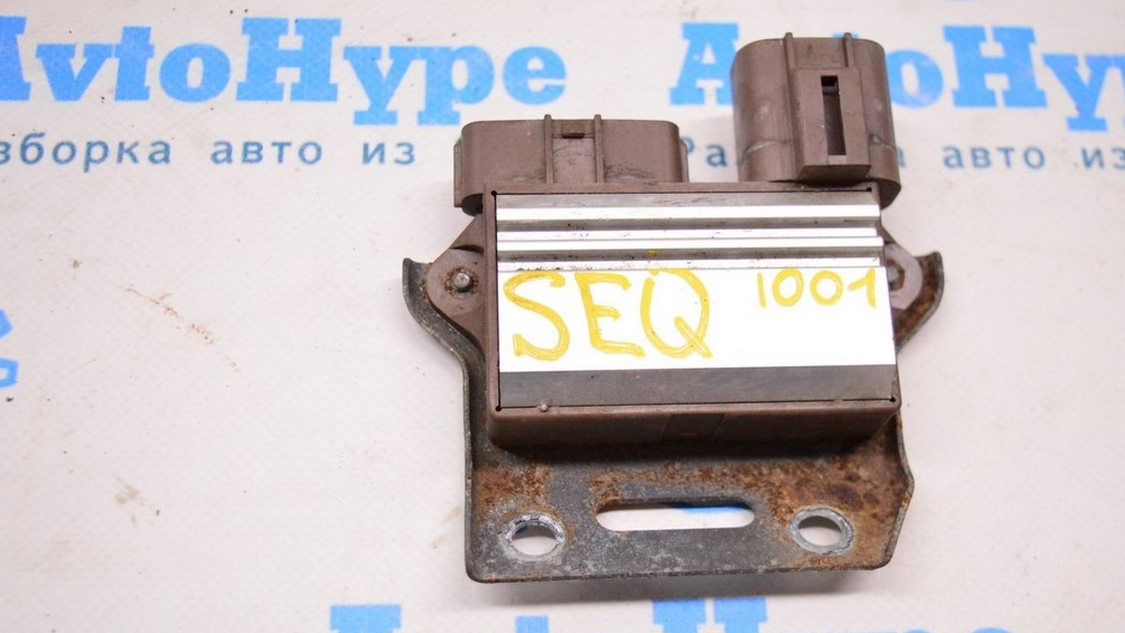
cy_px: 376
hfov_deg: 42.9
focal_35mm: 48
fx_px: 1432
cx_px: 570
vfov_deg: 24.9
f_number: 4.2
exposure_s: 1/320
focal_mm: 30
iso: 3200
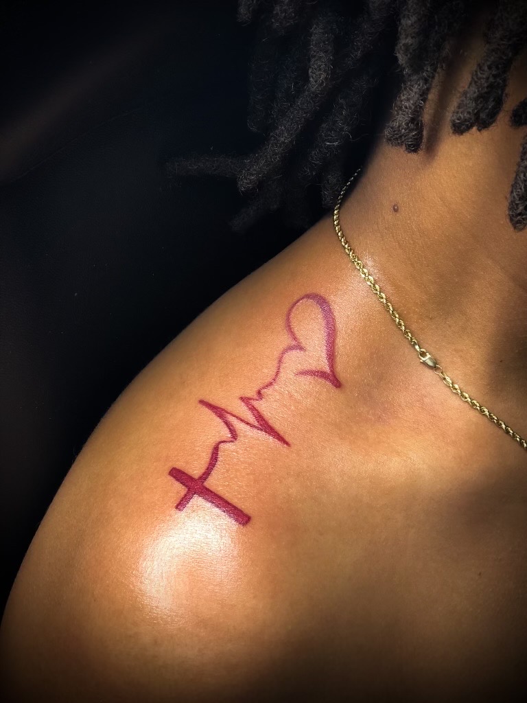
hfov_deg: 25.7
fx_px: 1157
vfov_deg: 33.8
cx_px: 264
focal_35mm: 57
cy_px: 352
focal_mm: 6.6
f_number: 2.8
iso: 32
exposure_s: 1/30
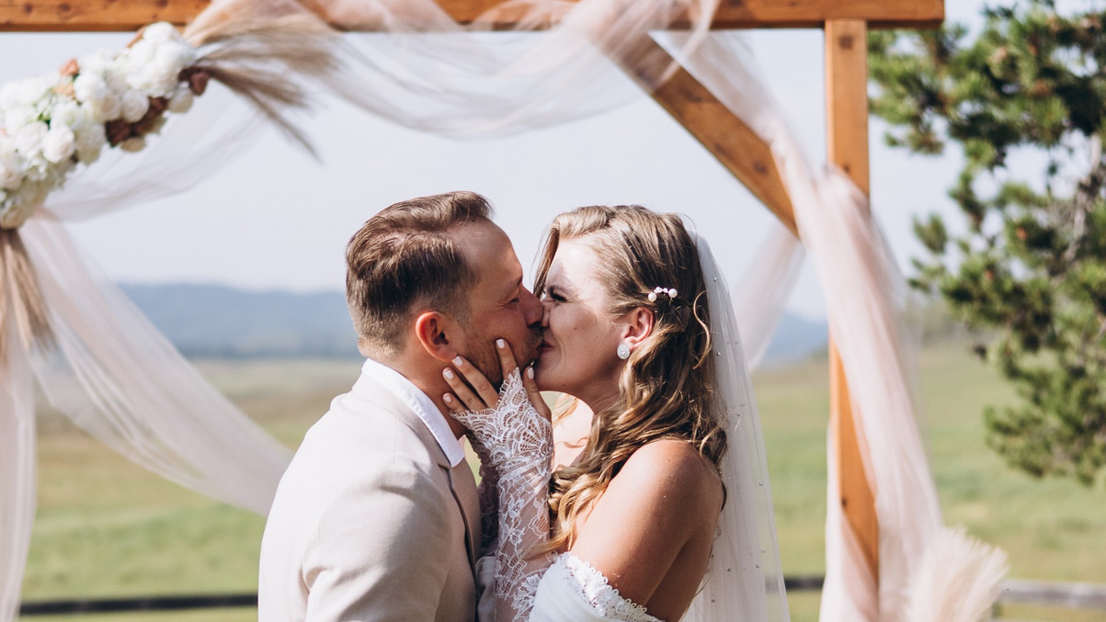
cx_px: 480
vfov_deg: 15.1
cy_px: 436
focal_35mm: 80
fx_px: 2346
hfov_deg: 26.5
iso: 100
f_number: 1.4
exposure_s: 1/320
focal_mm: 35
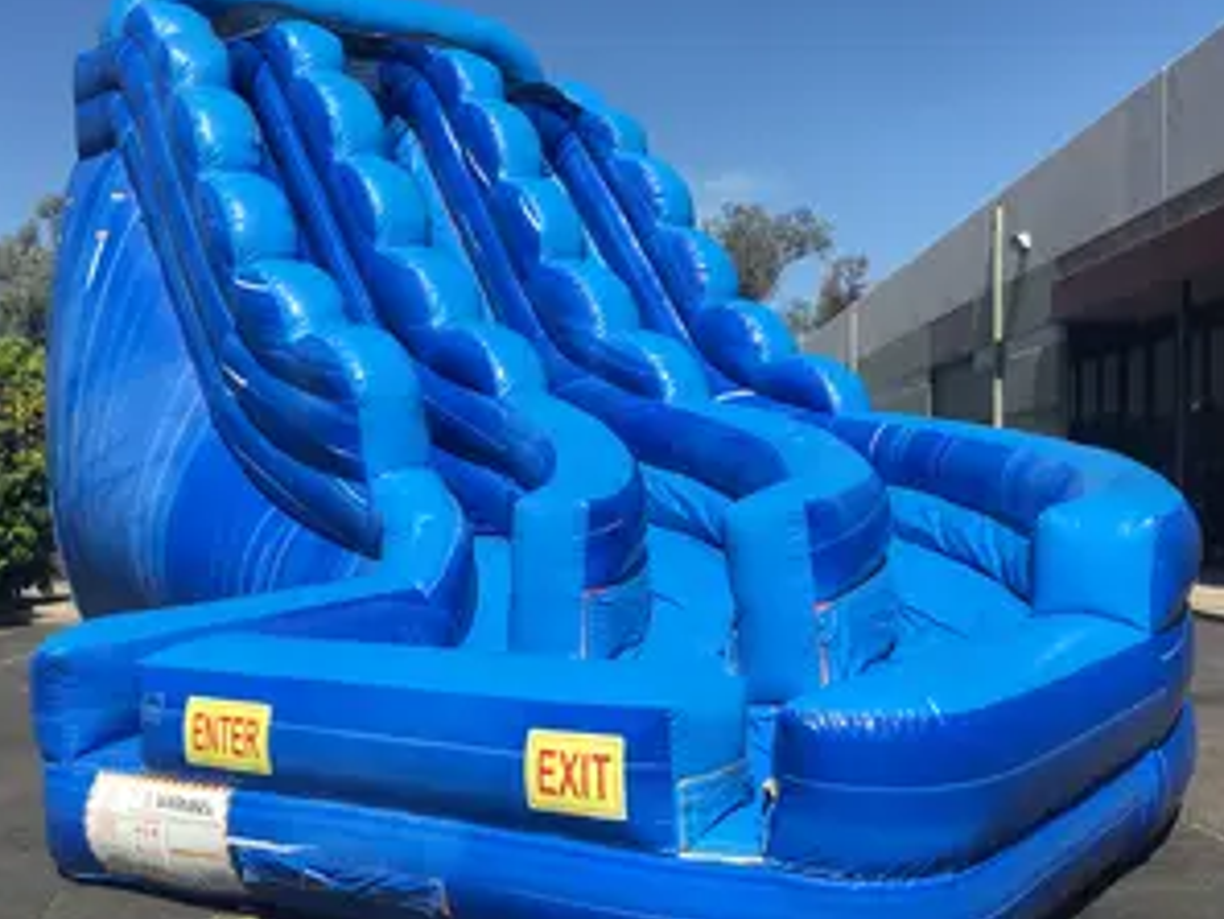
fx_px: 1380
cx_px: 639
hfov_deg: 47.8
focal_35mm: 39
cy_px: 536
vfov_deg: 36.8
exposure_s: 1/1789
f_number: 2.2
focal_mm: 4.15
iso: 25
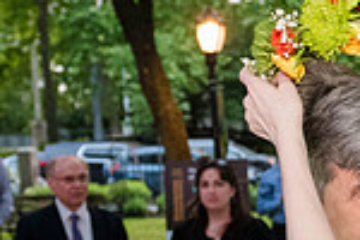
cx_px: 520
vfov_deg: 10.4
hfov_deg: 14.8
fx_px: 1300
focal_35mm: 130
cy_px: 282
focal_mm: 27
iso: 4000
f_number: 3.5
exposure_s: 1/250
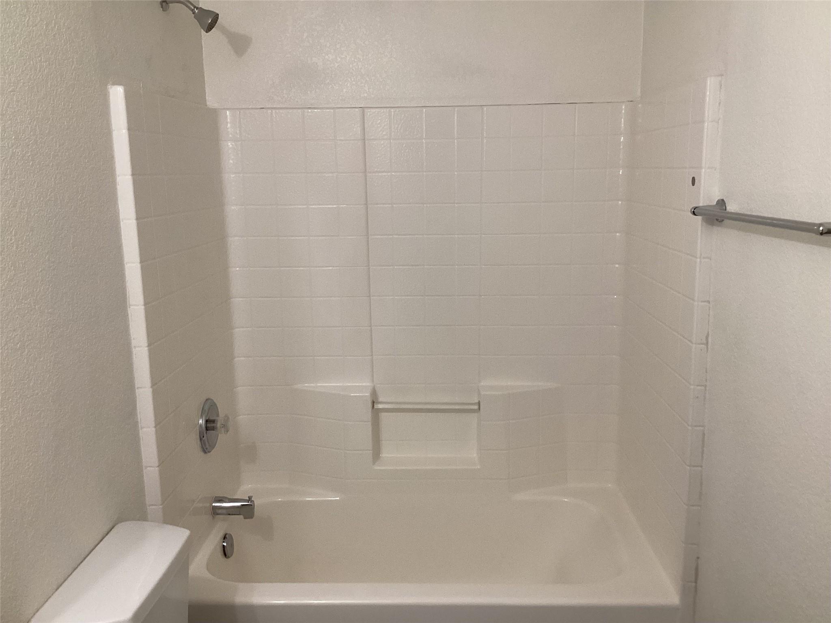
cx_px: 416
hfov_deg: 58.4
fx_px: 744
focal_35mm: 31
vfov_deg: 45.4
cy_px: 312
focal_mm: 3.3
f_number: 2.4
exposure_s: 1/60
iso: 160
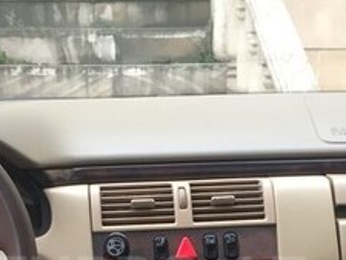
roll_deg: -0.2
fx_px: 850
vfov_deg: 16.9
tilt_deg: -12.1
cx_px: 149
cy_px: 279
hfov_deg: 23.0
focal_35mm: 85
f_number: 2.2
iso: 80
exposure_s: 1/33
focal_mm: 4.15
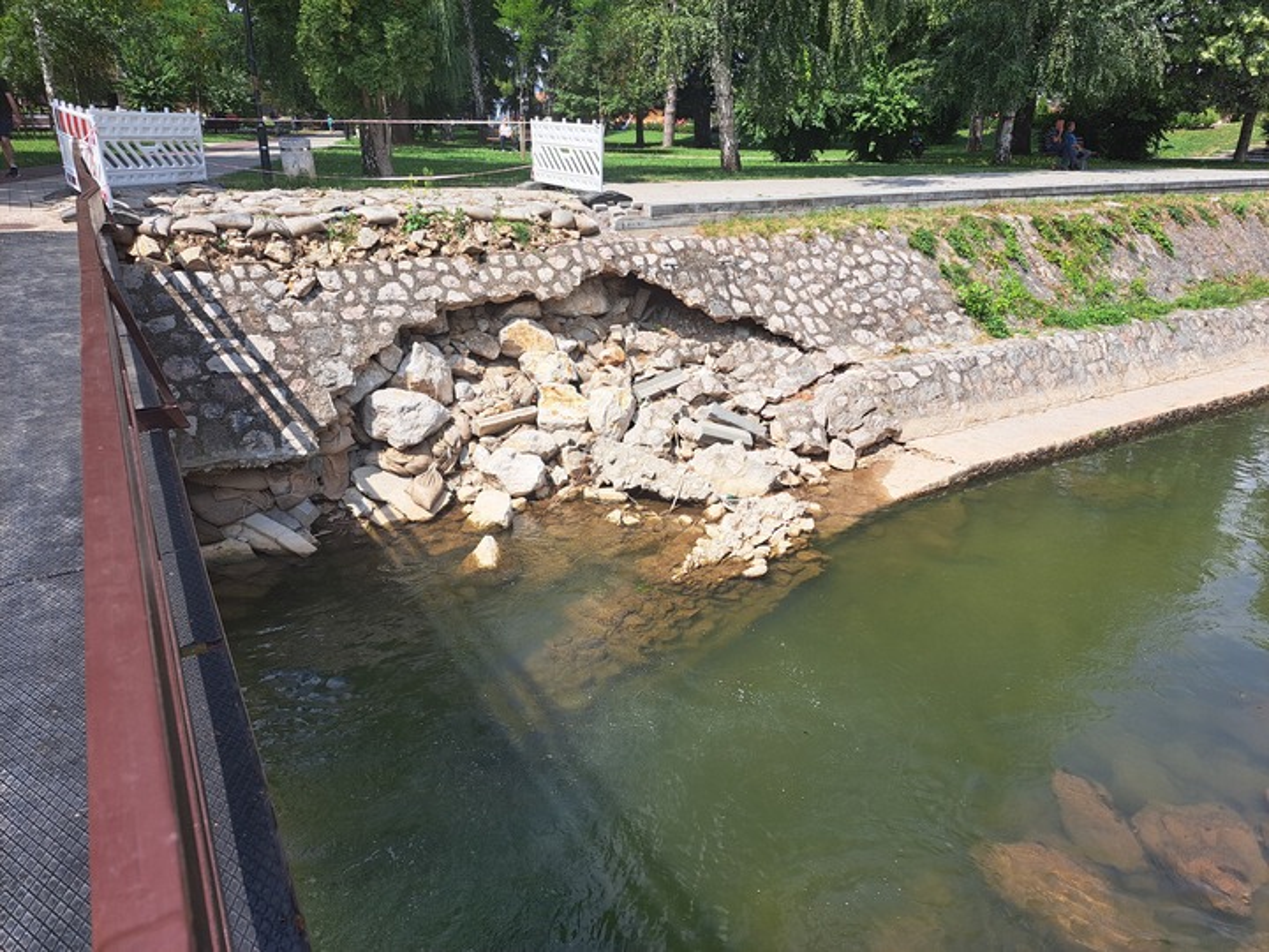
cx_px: 634
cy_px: 476
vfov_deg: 56.8
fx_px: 880
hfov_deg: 71.6
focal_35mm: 24
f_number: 1.8
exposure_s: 1/1420
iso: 50
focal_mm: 5.23
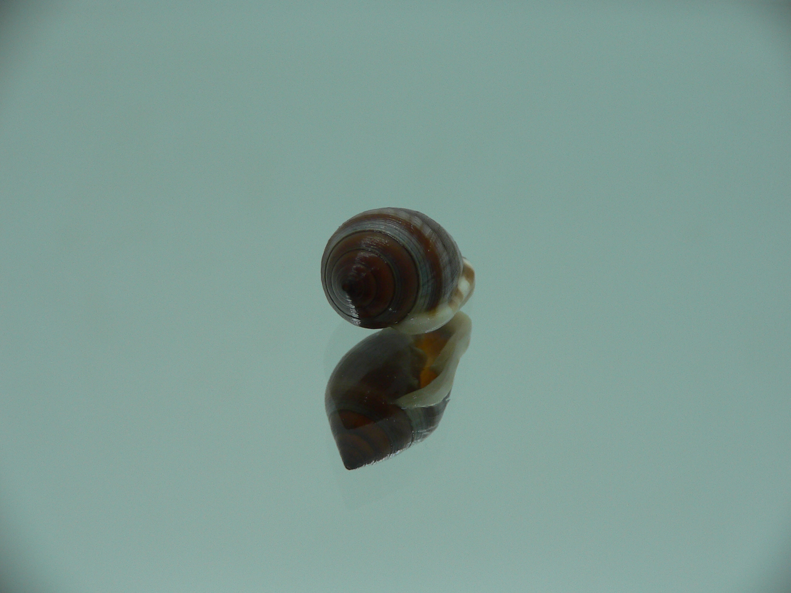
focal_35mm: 35
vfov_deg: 40.7
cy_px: 296
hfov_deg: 52.6
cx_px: 396
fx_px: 800
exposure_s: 1/80
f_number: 2.8
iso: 80
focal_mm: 4.6
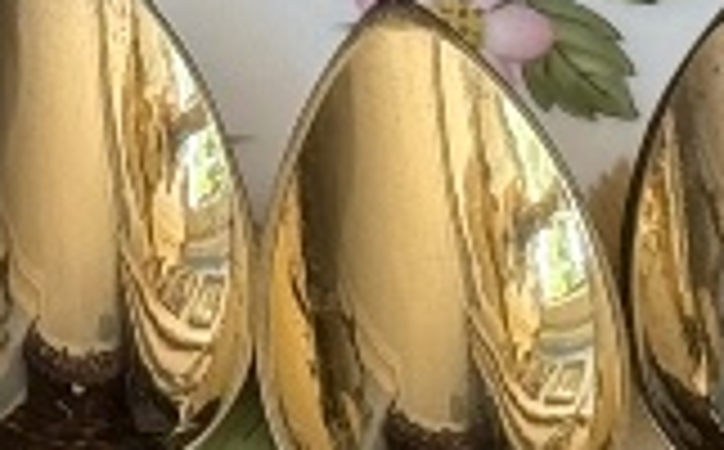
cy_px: -364
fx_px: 7485
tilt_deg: -49.0
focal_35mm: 380
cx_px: -9
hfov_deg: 5.5
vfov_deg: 3.4
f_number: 1.78
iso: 50
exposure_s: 1/185
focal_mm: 6.76
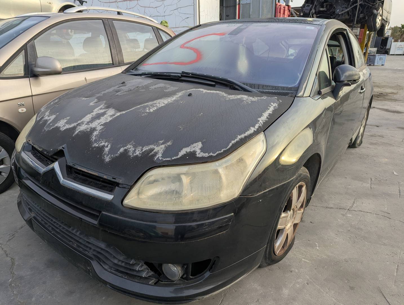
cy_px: 152
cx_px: 202
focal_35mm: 24
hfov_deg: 71.5
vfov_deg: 56.9
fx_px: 281
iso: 39
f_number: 1.85
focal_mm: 6.81
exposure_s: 1/228
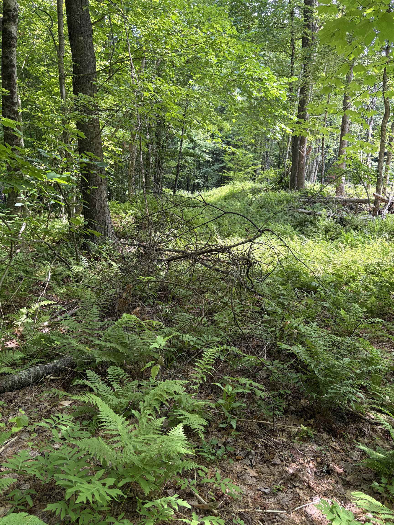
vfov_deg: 67.3
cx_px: 197
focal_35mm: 26
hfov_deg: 53.1
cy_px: 262
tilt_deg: -15.9
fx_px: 395
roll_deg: -2.8
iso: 40
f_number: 1.6
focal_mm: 5.96
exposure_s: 1/124
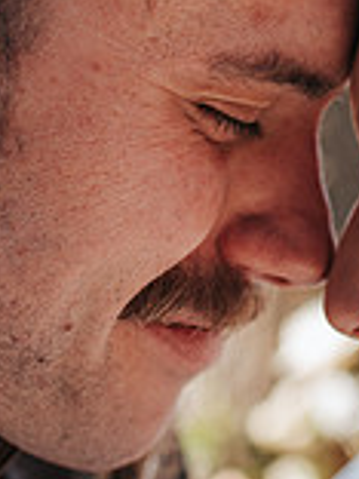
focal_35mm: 97
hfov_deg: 15.1
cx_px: 322
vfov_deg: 20.0
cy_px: 89
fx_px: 1341
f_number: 2.8
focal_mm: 35
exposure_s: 1/640
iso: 220
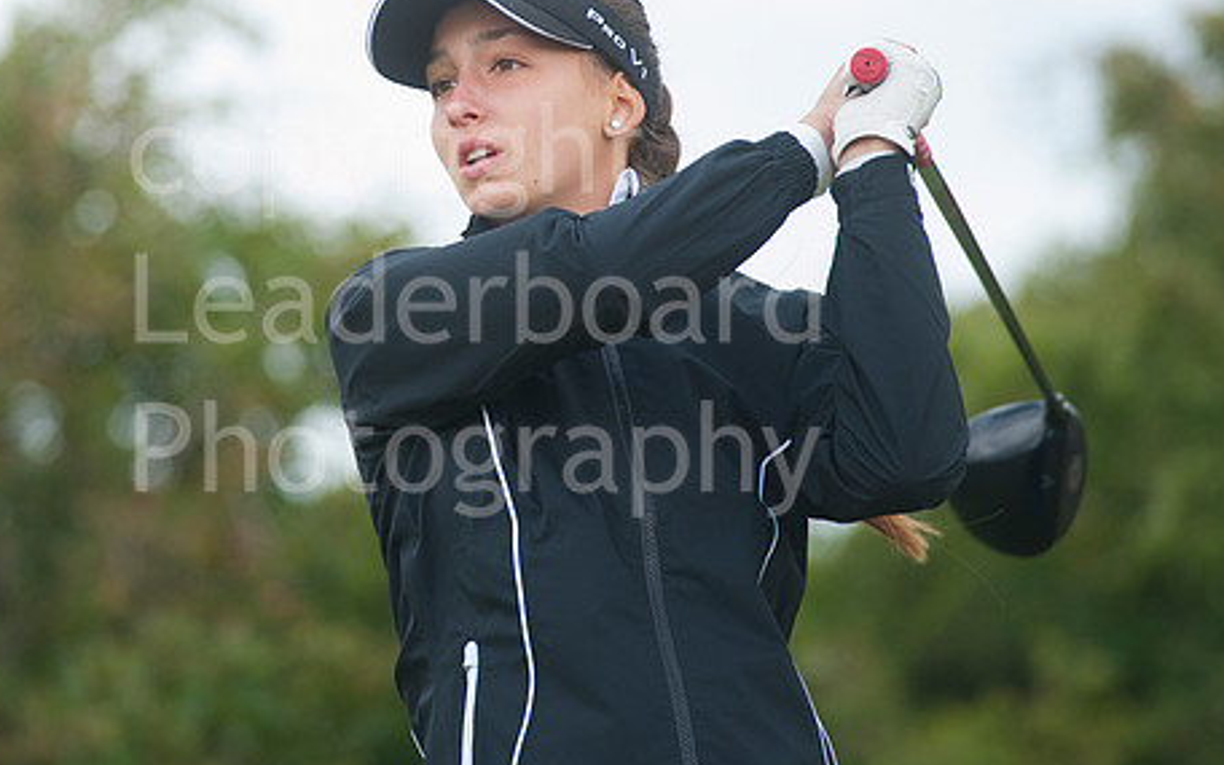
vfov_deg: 3.4
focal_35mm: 388
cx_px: 480
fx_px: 12943
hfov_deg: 5.4
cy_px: 323
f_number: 5
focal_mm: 300
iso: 800
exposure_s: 1/2500
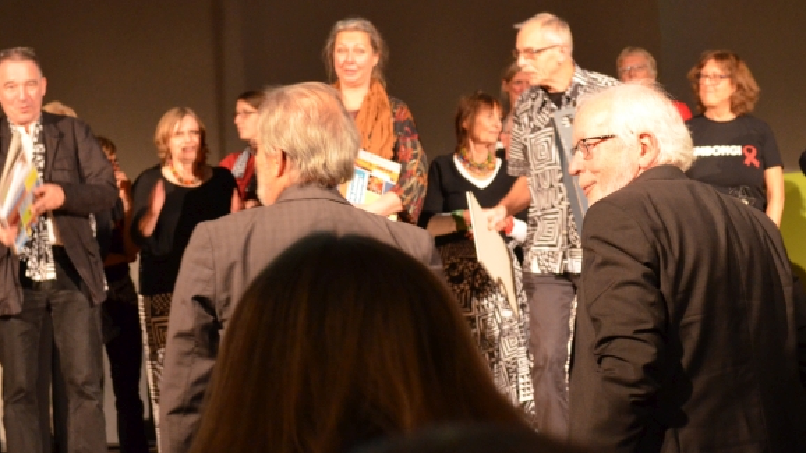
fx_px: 2088
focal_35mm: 98
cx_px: 519
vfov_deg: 12.4
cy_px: 138
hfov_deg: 21.8
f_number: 5.3
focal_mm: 45
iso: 2200
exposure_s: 1/30
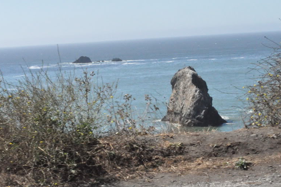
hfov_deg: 14.7
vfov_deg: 9.8
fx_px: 1091
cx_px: 156
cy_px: 75
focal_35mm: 140
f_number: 22
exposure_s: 1/1600
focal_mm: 70
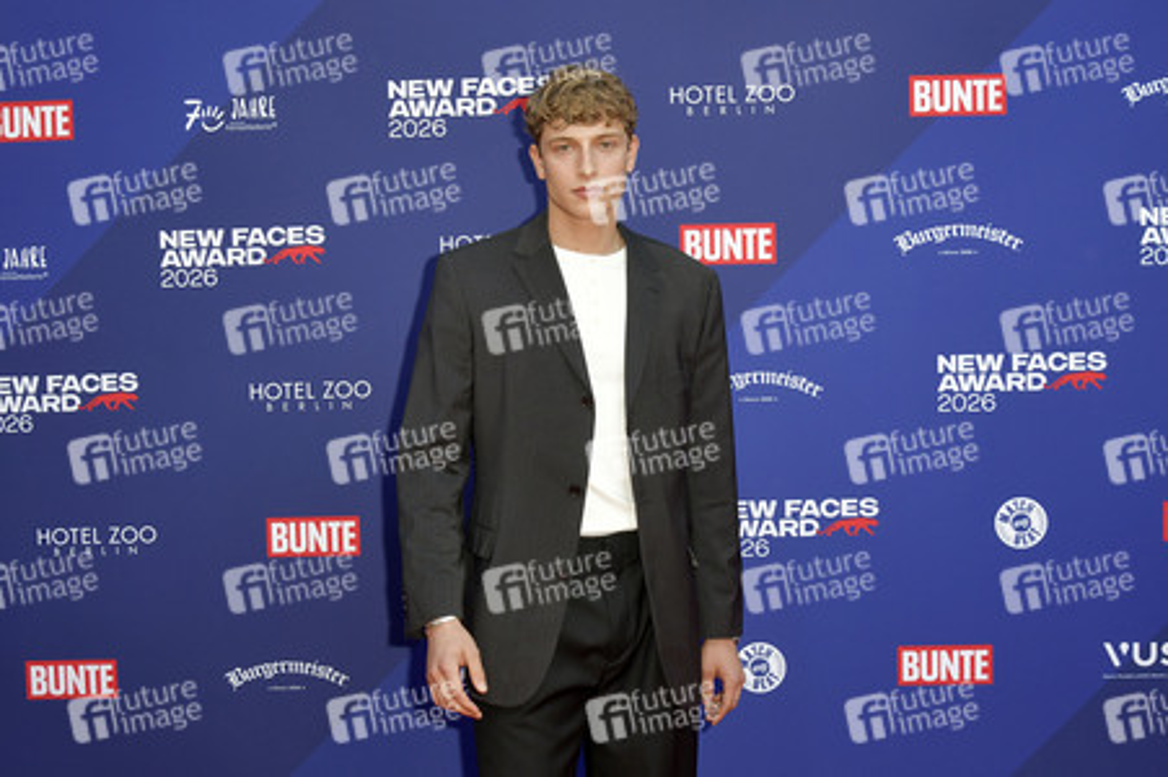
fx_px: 1037
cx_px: 584
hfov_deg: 58.8
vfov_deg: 41.1
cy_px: 388
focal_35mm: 32
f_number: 6.3
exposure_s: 1/200
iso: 640
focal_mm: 32
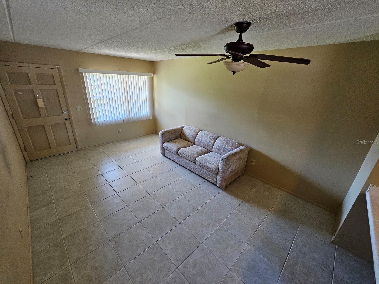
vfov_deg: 89.9
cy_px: 142
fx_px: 142
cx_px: 190
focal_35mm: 13
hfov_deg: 106.2
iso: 400
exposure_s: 1/77.4
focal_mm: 2.2
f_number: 2.2
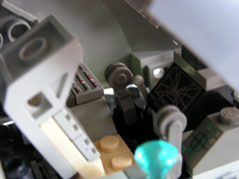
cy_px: 90
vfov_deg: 21.6
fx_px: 469
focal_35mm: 68
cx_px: 120
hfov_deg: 28.6
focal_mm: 11.4
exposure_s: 1/6
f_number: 3.3
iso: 200
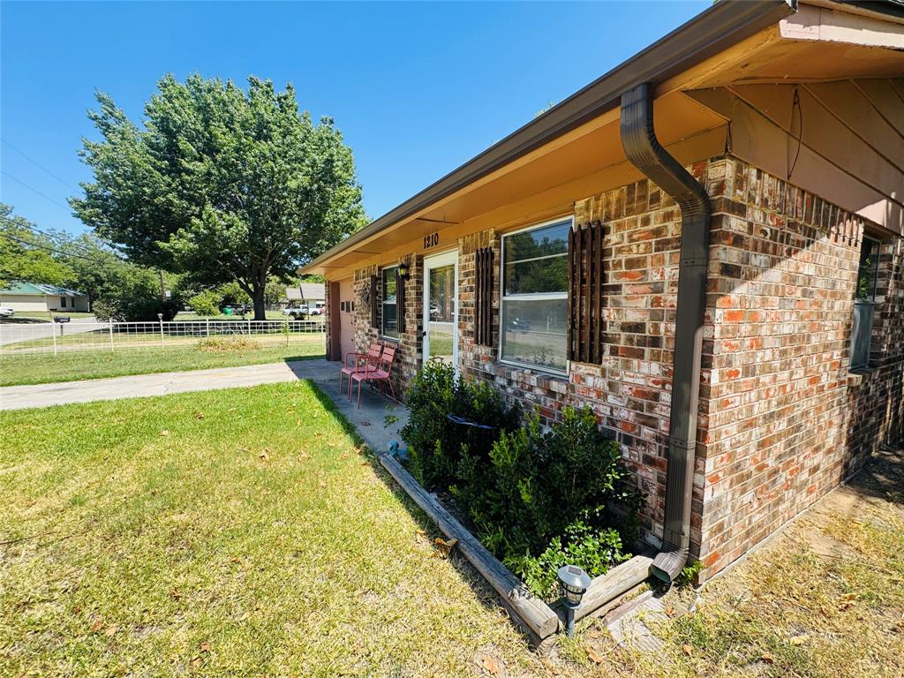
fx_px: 366
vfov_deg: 85.7
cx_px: 452
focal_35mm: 14
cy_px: 339
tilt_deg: -5.4
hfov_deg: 102.1
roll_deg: -0.7
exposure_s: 1/501
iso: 40
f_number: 2.2
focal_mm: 2.22
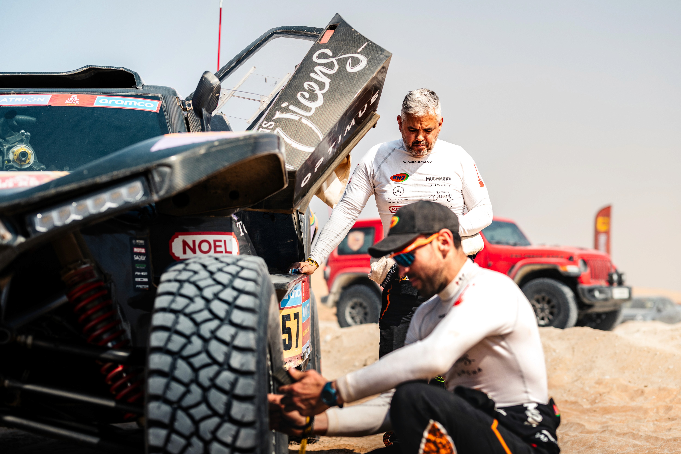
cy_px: 211
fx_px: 1064
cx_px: 375
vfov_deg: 24.1
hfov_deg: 35.5
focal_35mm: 56
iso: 80
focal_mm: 50
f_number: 2
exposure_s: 1/4000
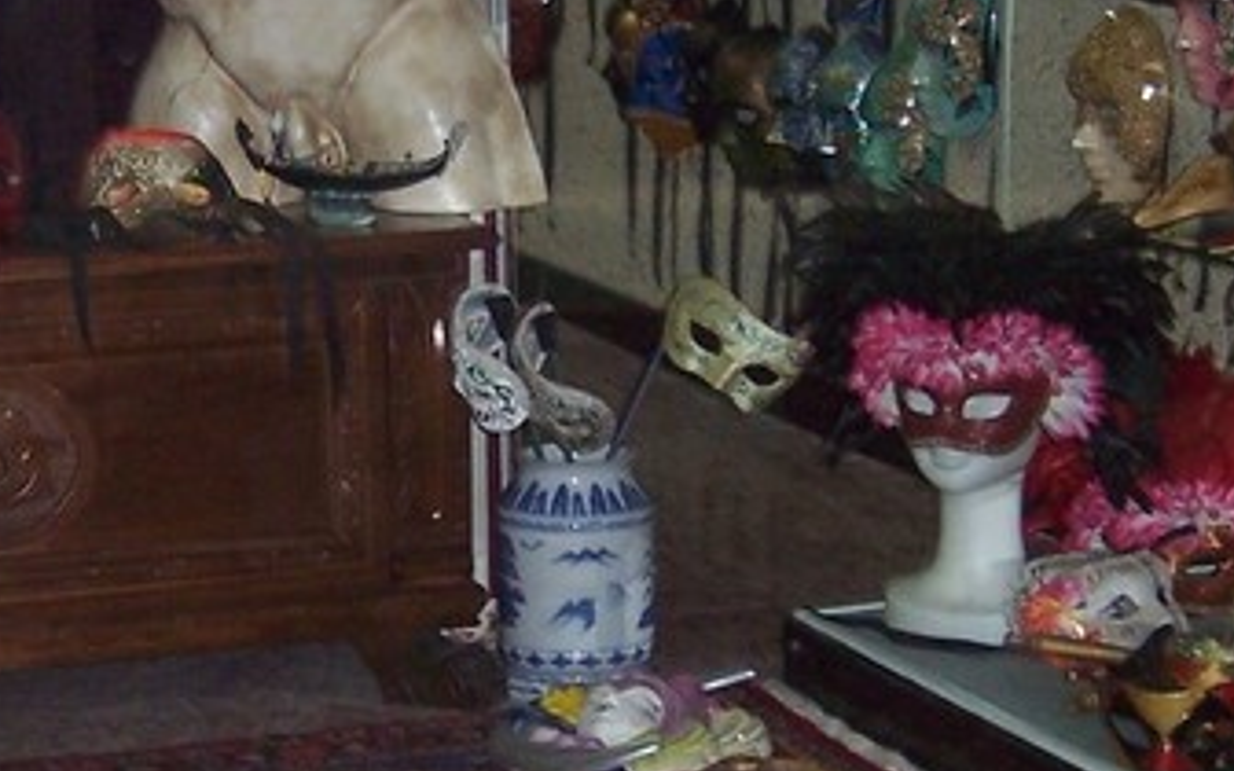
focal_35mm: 121
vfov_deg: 10.8
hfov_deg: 17.2
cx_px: 490
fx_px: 4069
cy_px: 374
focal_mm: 6.2
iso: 125
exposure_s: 1/60
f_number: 2.8
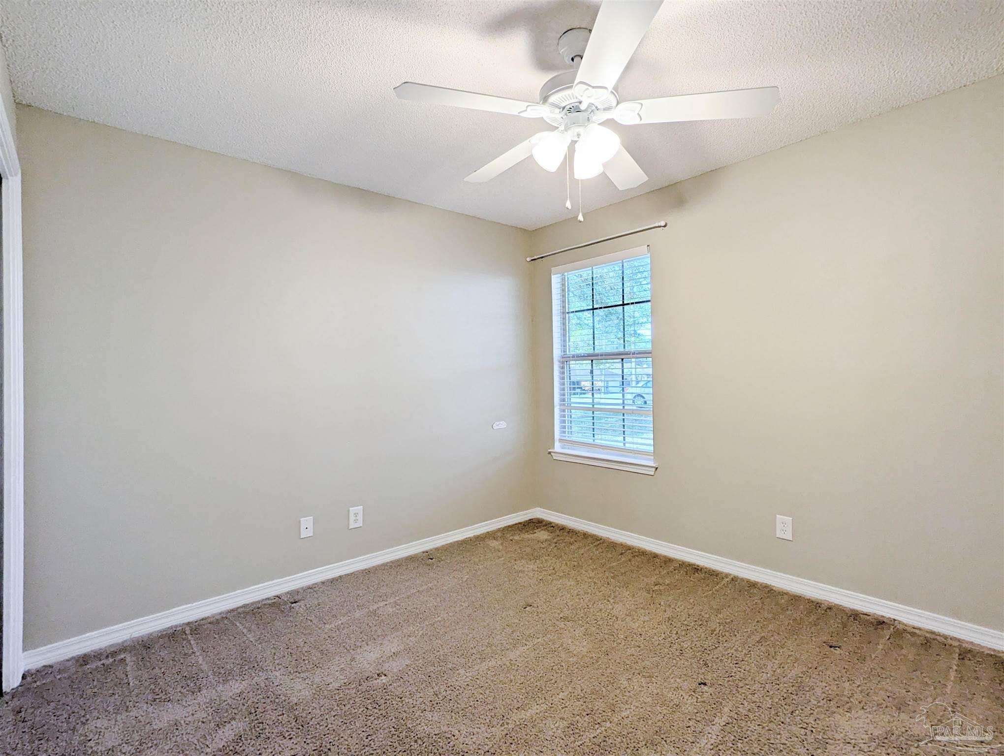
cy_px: 378
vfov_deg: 78.2
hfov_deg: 94.4
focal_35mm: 16
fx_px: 465
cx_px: 502
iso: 55
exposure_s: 1/60
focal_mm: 2.35
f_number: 2.2
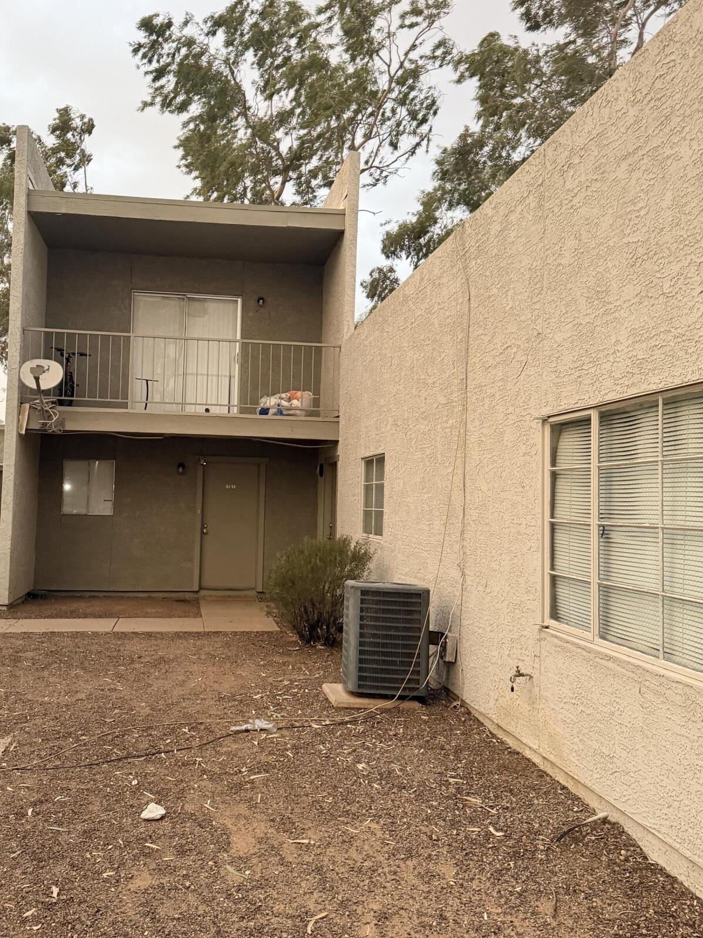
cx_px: 281
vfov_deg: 59.9
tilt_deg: +3.9
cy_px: 448
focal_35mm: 30
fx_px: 812
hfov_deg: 46.5
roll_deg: -1.6
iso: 400
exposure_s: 1/60
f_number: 1.78
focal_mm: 6.76
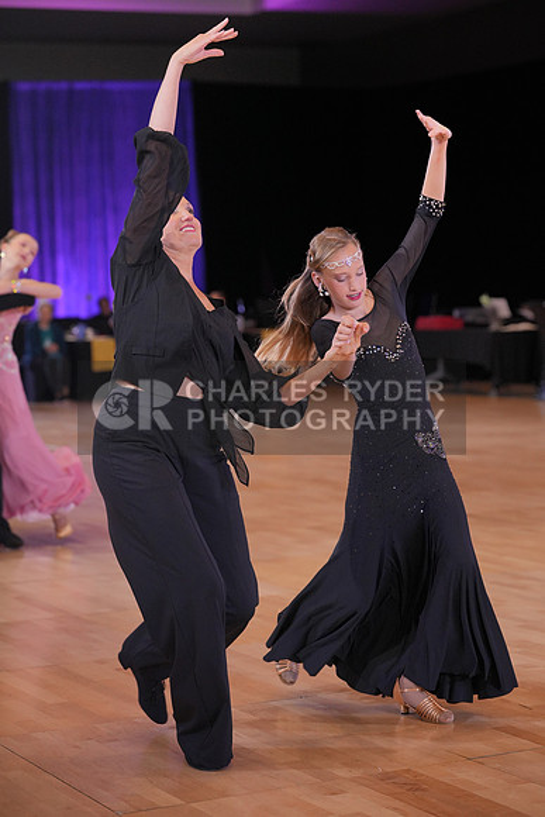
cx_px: 272
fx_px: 1997
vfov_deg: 23.1
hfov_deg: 15.5
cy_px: 408
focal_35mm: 88
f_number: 3.5
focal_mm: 88
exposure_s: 1/500
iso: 1600
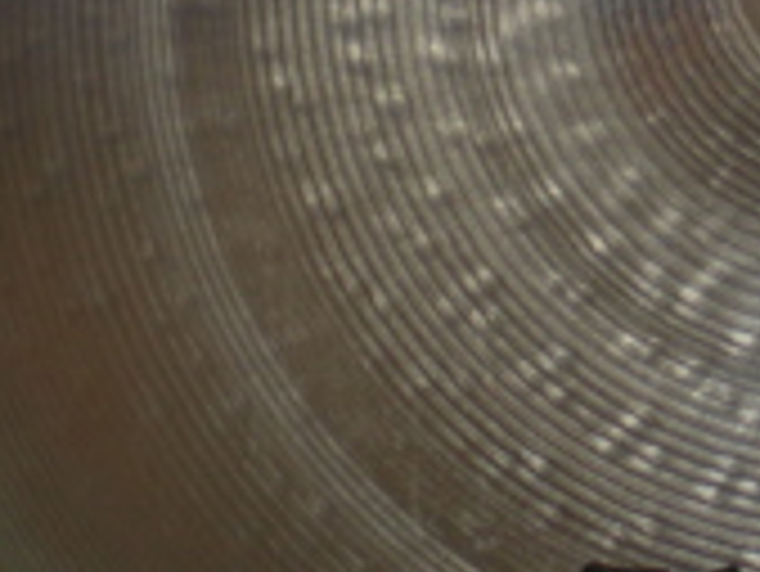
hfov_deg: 13.4
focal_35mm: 144
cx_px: 881
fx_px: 3164
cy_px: 9
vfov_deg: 10.2
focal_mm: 6.3
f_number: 3.1
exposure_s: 1/30
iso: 64
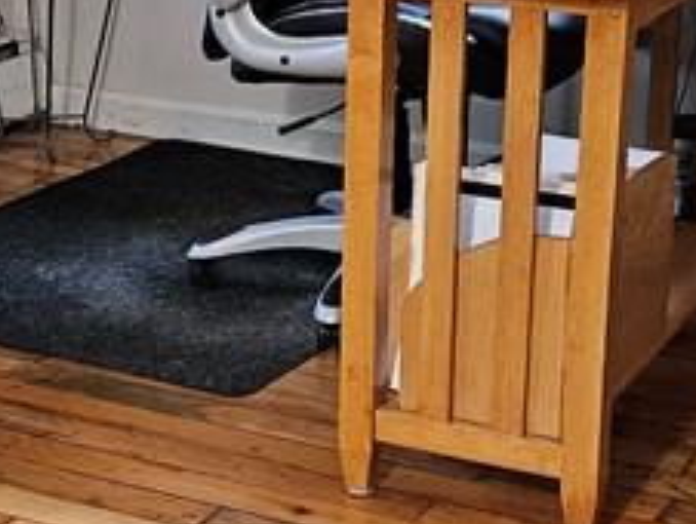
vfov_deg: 14.3
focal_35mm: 104
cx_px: 280
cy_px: 237
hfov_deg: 18.9
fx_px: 2093
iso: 1250
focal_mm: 5.4
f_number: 1.8
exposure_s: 1/120
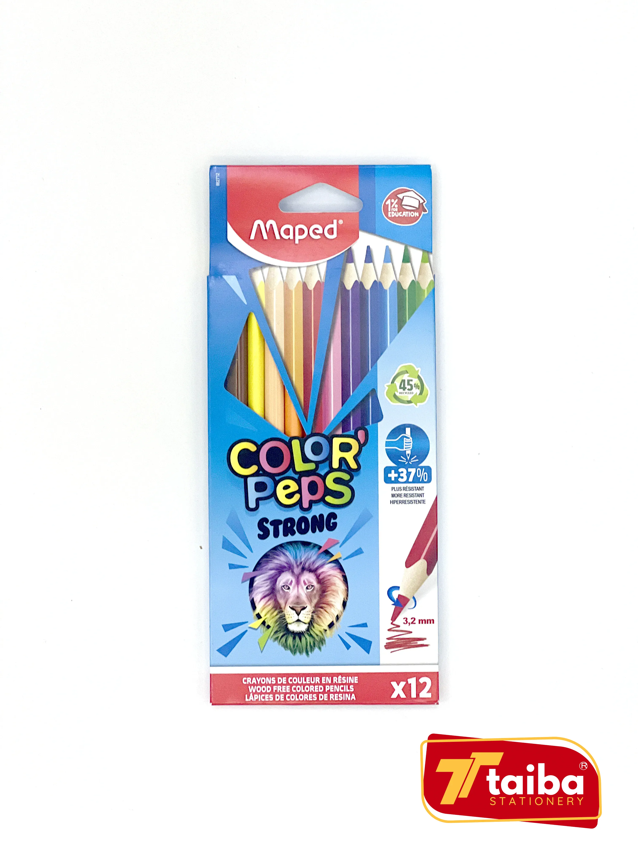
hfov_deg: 19.1
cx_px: 319
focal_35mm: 77
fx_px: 1892
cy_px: 425
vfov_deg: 25.3
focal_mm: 9
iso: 100
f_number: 2.8
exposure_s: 1/100
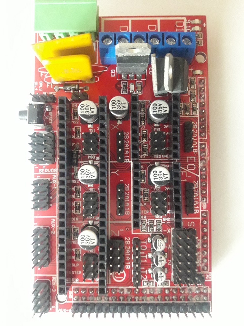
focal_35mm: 28
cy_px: 163
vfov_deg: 63.4
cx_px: 122
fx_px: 263
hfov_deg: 49.7
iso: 500
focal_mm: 3.7
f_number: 1.9
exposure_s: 1/20
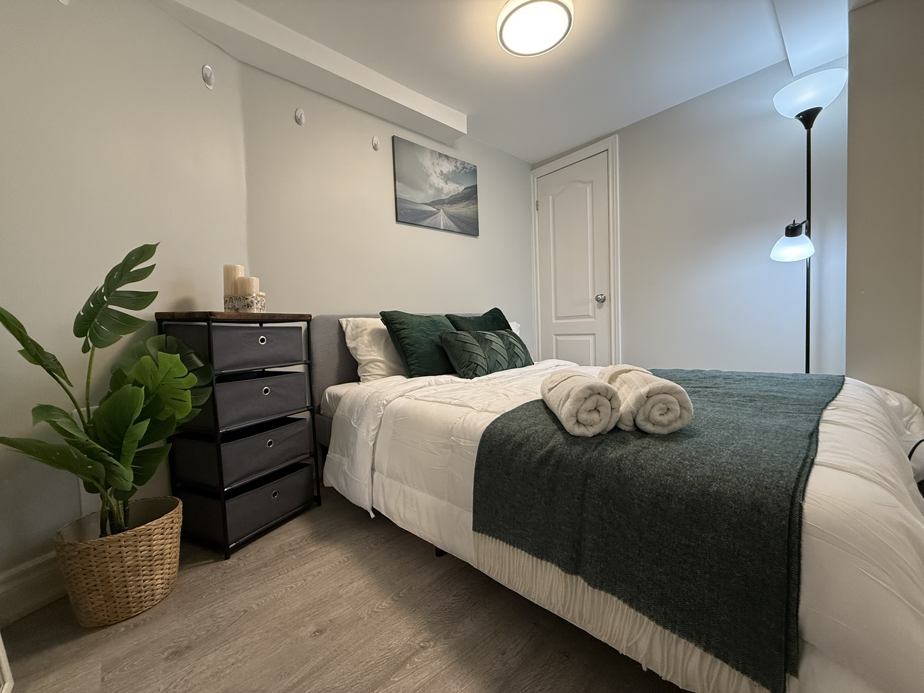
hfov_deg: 102.1
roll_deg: +2.0
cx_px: 462
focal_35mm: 14
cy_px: 346
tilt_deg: -2.3
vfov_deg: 85.7
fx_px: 374
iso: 250
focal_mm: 2.22
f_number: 2.2
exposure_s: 1/120
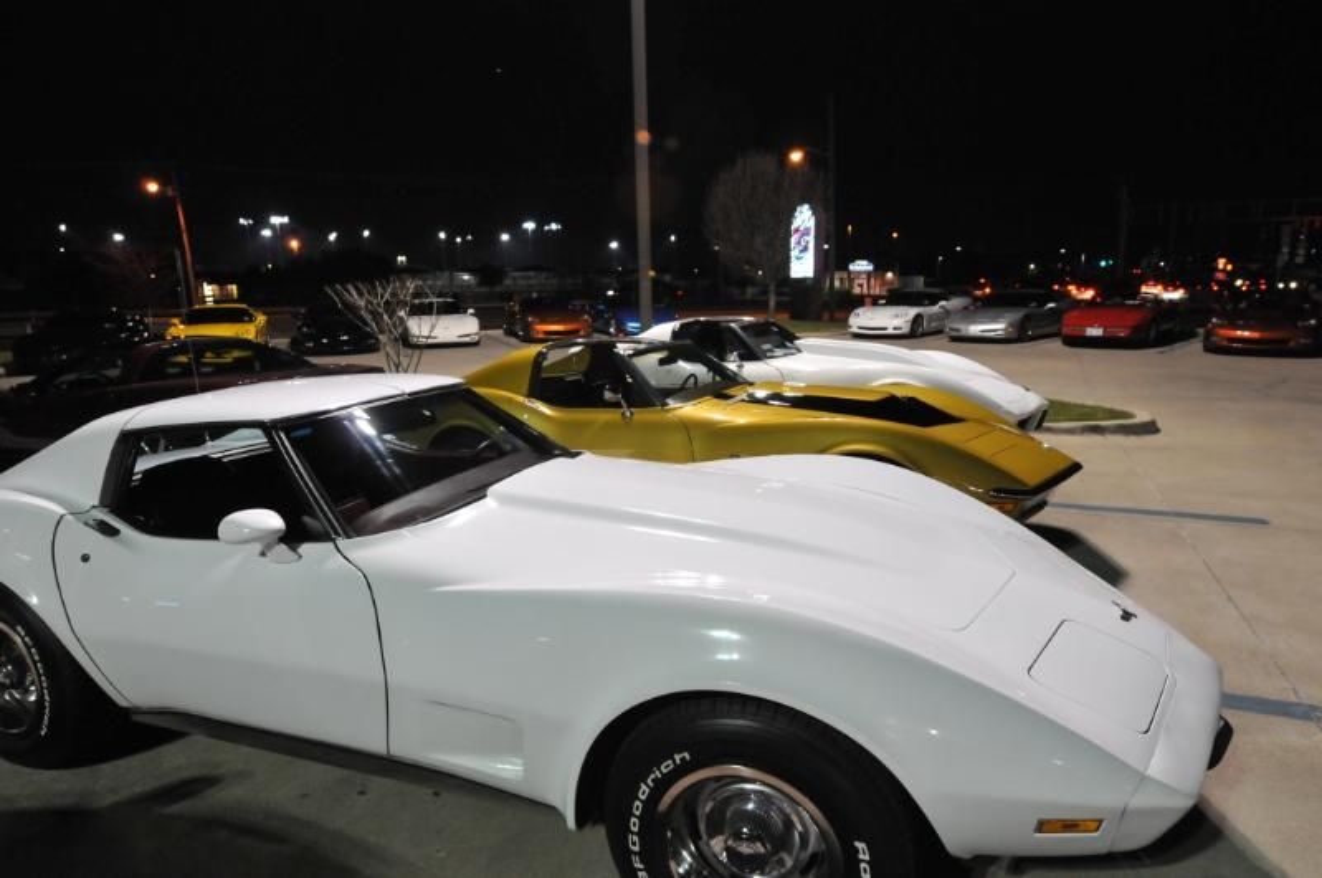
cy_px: 439
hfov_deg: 81.3
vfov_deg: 59.3
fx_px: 770
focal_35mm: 21
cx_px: 661
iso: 1600
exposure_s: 1/90
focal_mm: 14
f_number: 4.8
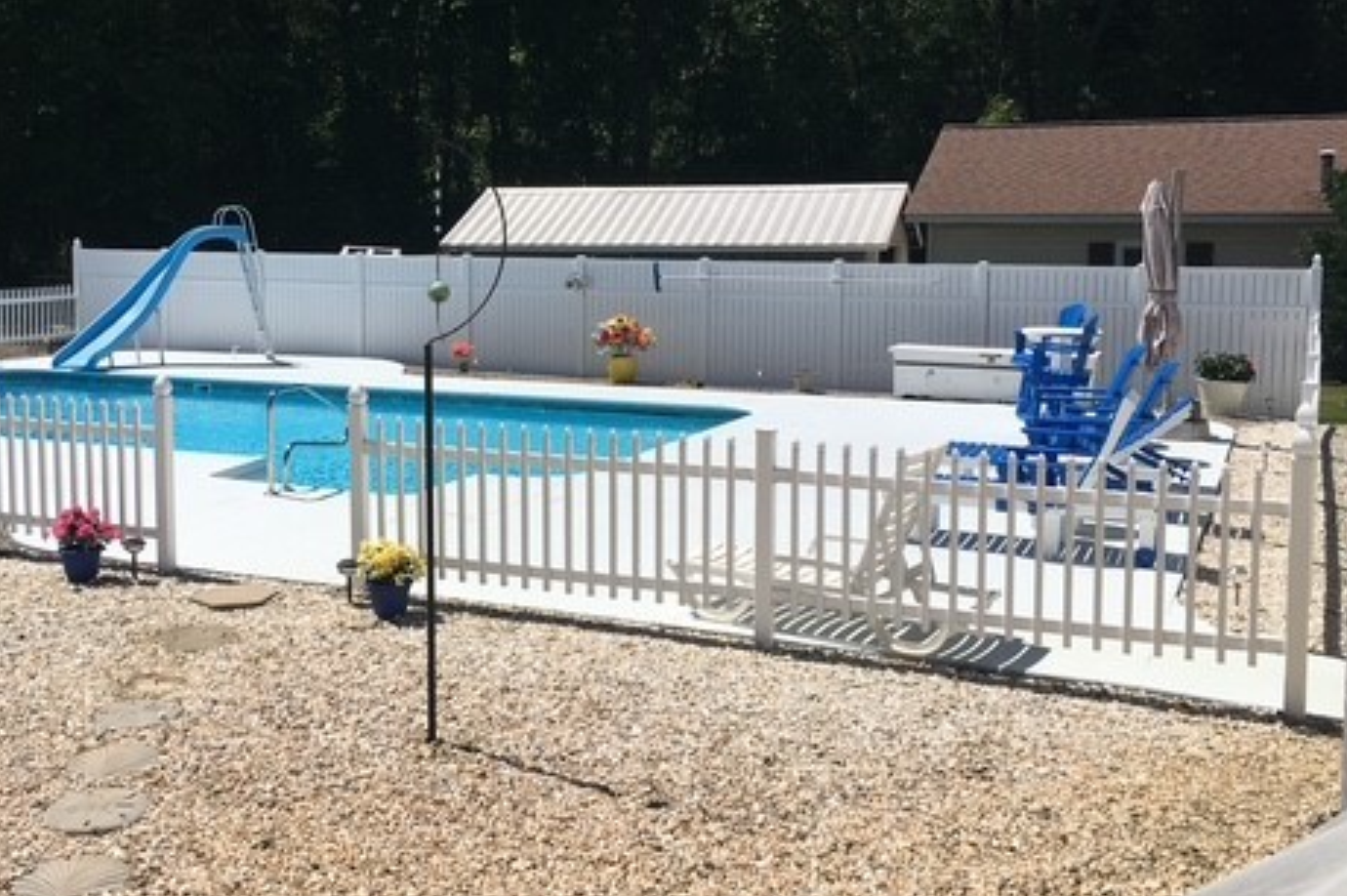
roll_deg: -0.7
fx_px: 1570
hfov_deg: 46.0
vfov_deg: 31.8
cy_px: 372
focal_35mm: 42
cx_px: 498
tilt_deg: -4.2
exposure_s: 1/3205
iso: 25
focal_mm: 4.15
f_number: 2.2
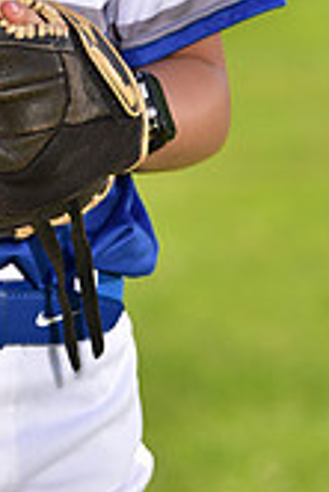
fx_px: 6921
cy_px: -151
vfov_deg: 4.1
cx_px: -126
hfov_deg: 2.7
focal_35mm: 506
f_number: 5.6
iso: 80
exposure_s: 1/250
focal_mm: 145
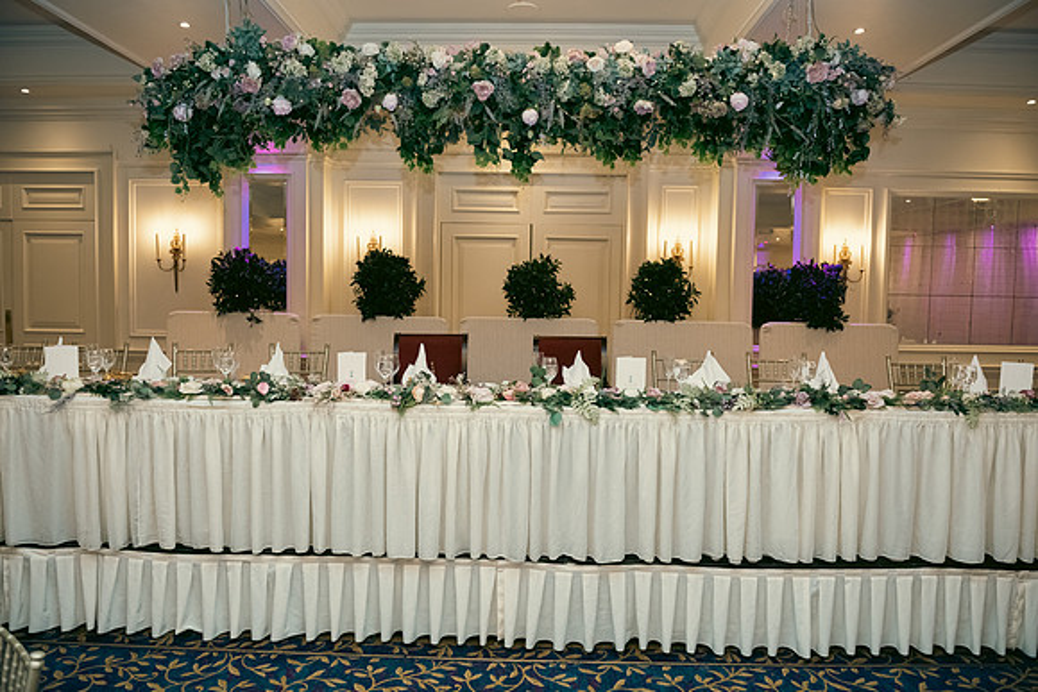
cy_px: 346
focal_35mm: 24
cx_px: 519
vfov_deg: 53.2
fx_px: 692
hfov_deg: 73.7
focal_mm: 24
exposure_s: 1/160
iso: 640
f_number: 3.5
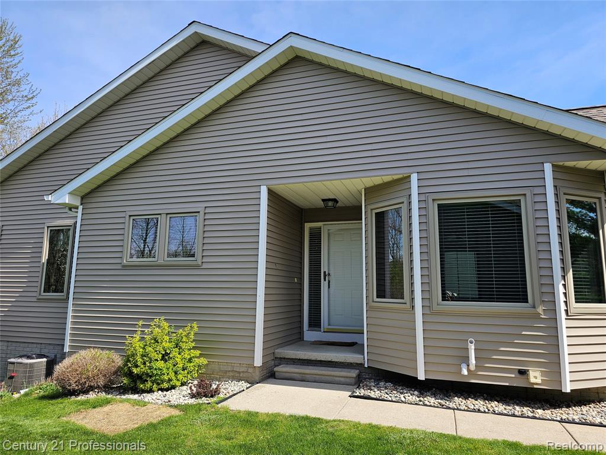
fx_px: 403
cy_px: 228
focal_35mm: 23
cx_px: 303
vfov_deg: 58.9
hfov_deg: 73.9
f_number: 1.7
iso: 10
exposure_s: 1/411
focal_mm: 6.3
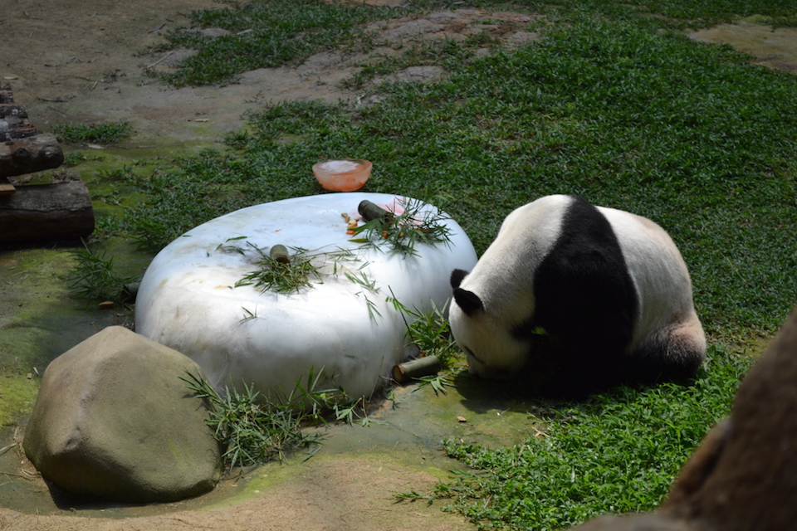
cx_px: 398
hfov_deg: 24.6
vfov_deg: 16.6
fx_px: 1826
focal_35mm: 82
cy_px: 266
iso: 160
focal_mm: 55
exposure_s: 1/125
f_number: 5.6
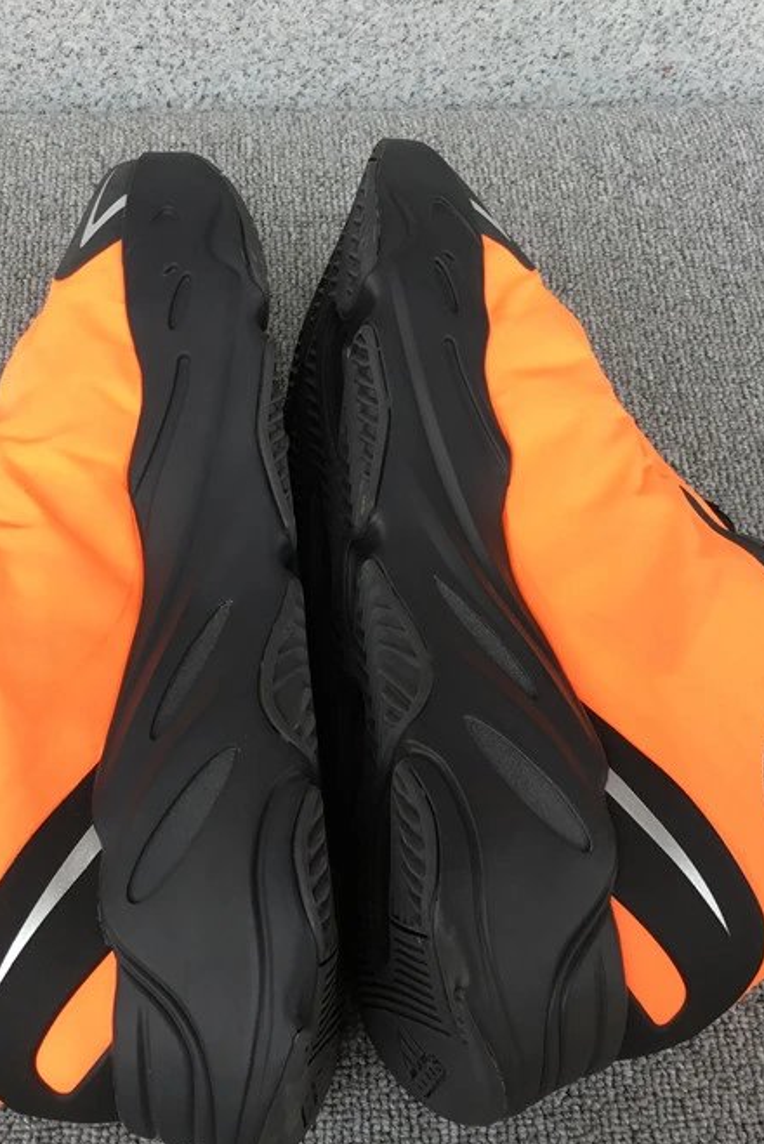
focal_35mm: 44
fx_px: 1399
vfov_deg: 44.5
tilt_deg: -56.4
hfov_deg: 30.5
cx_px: 306
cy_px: 570
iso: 25
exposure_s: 1/100
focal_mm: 3.3
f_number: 2.4
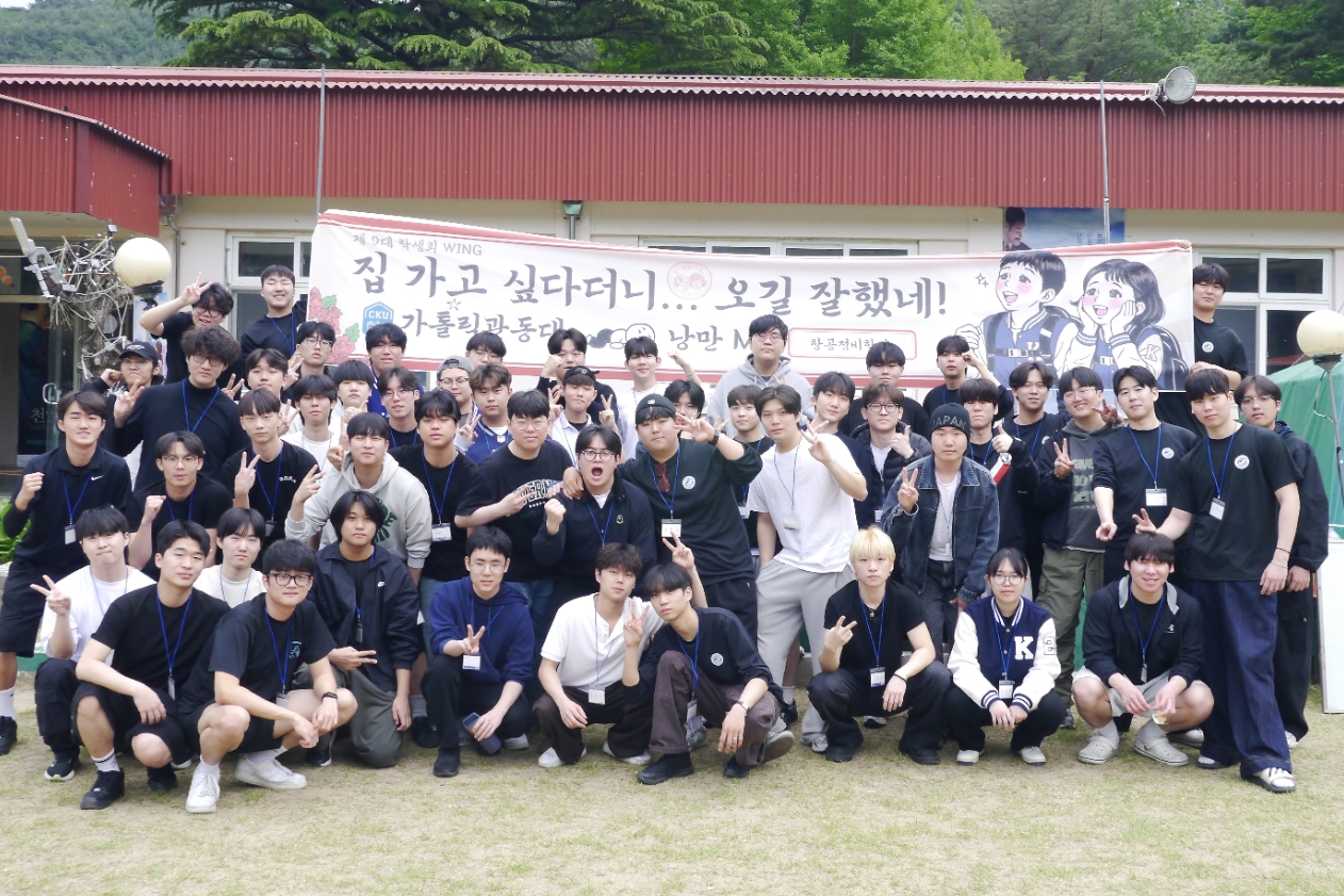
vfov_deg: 35.0
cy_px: 463
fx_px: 1418
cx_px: 666
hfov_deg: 50.7
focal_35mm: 38
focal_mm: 18
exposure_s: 1/320
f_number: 7.1
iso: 400
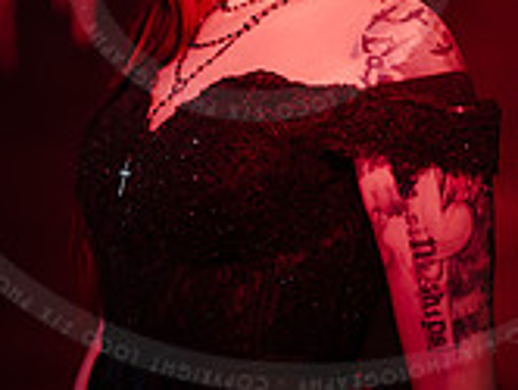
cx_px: 262
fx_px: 3312
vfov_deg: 6.7
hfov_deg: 8.9
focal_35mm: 221
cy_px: -12
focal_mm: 85
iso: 320
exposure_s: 1/320
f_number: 1.2
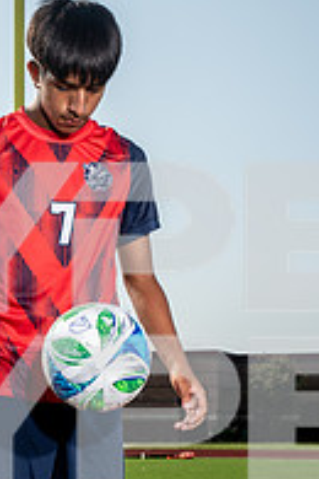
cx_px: 49
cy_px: 413
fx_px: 1103
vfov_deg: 23.9
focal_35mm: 83
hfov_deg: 16.3
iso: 100
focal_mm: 36
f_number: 6.3
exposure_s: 1/400
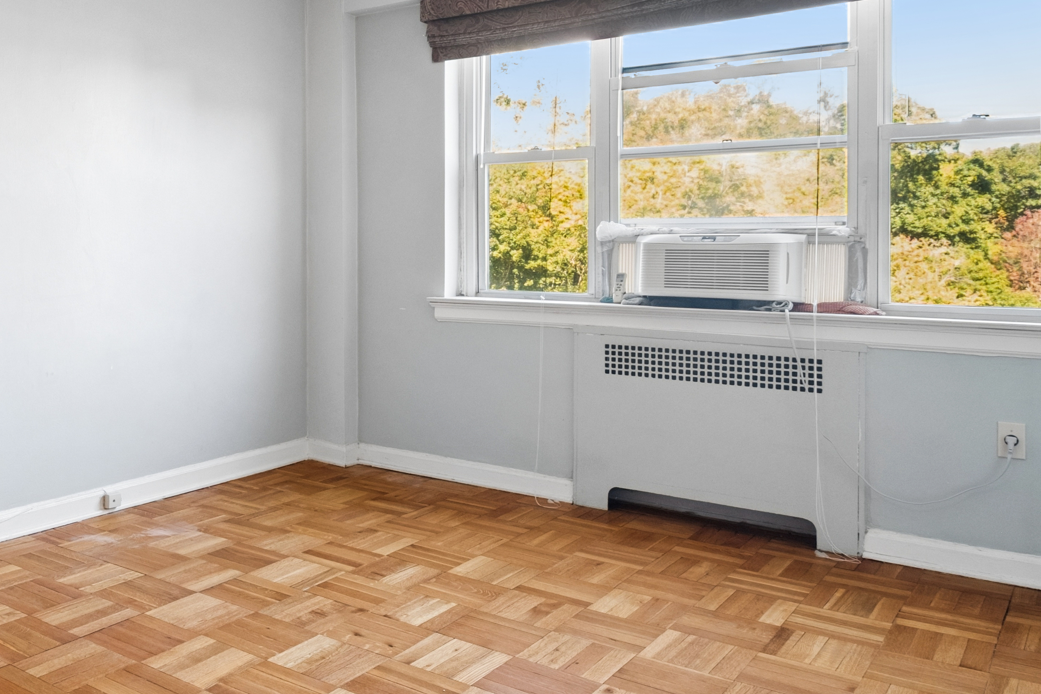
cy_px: 275
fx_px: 925
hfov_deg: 54.8
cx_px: 215
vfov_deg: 40.9
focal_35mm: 32
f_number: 8
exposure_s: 1/2.5
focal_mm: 10
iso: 640
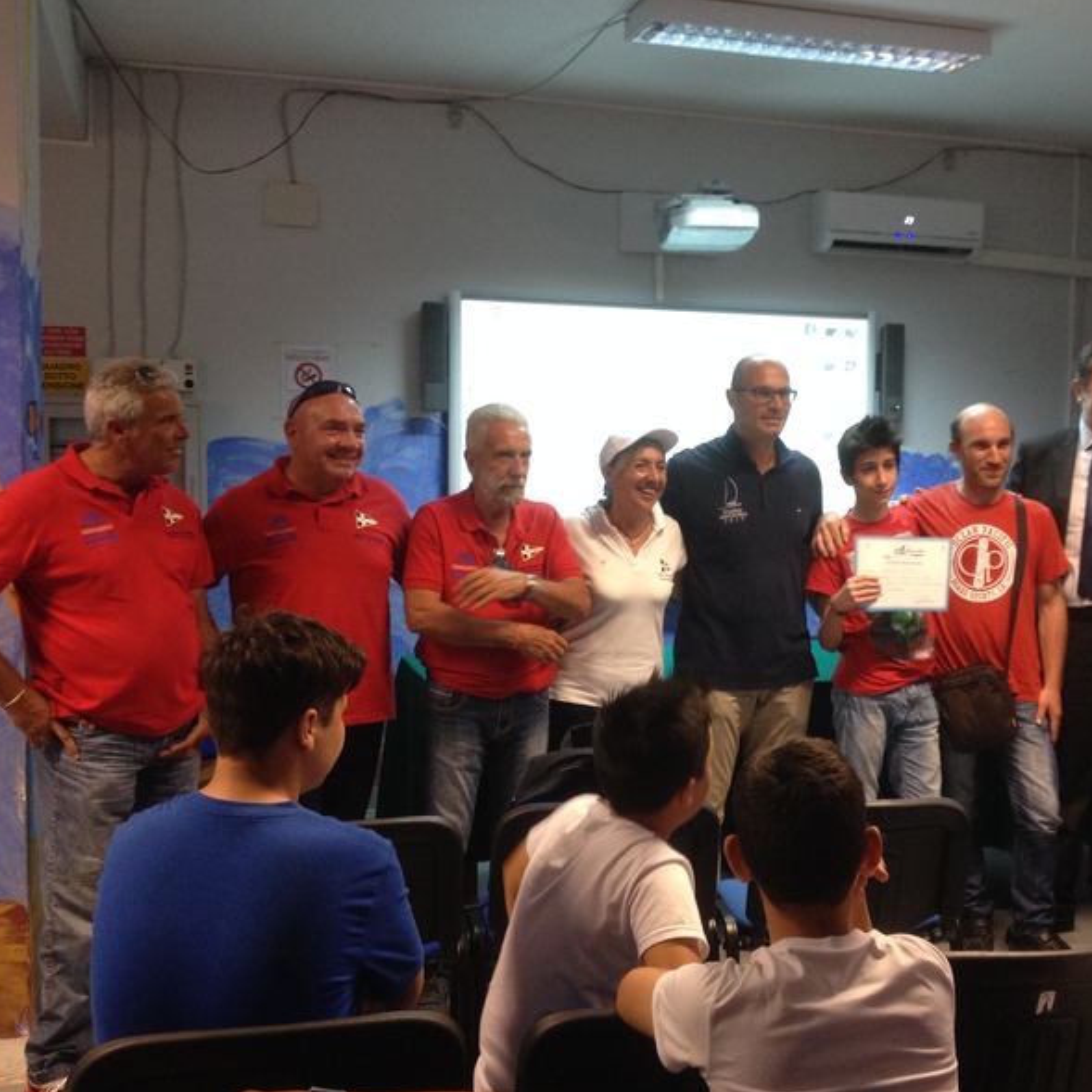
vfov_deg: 40.0
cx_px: 682
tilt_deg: -6.5
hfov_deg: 39.8
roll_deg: -1.0
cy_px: 541
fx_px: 1499
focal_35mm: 42
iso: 125
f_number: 2.4
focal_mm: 4.28
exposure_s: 1/20
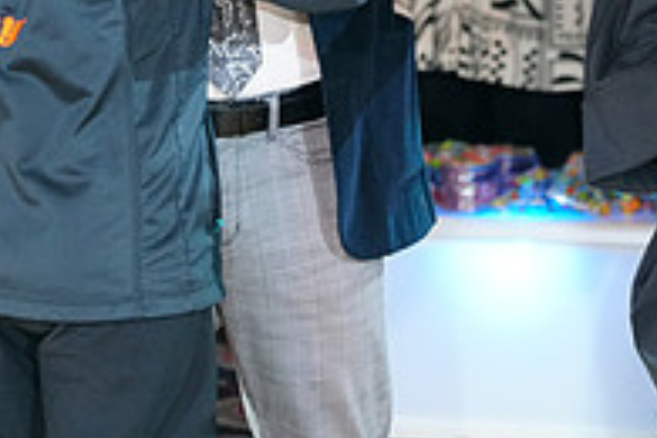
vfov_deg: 4.8
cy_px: -194
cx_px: 411
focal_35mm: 286
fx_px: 5219
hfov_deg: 7.2
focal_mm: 96
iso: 2500
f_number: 4
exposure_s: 1/250
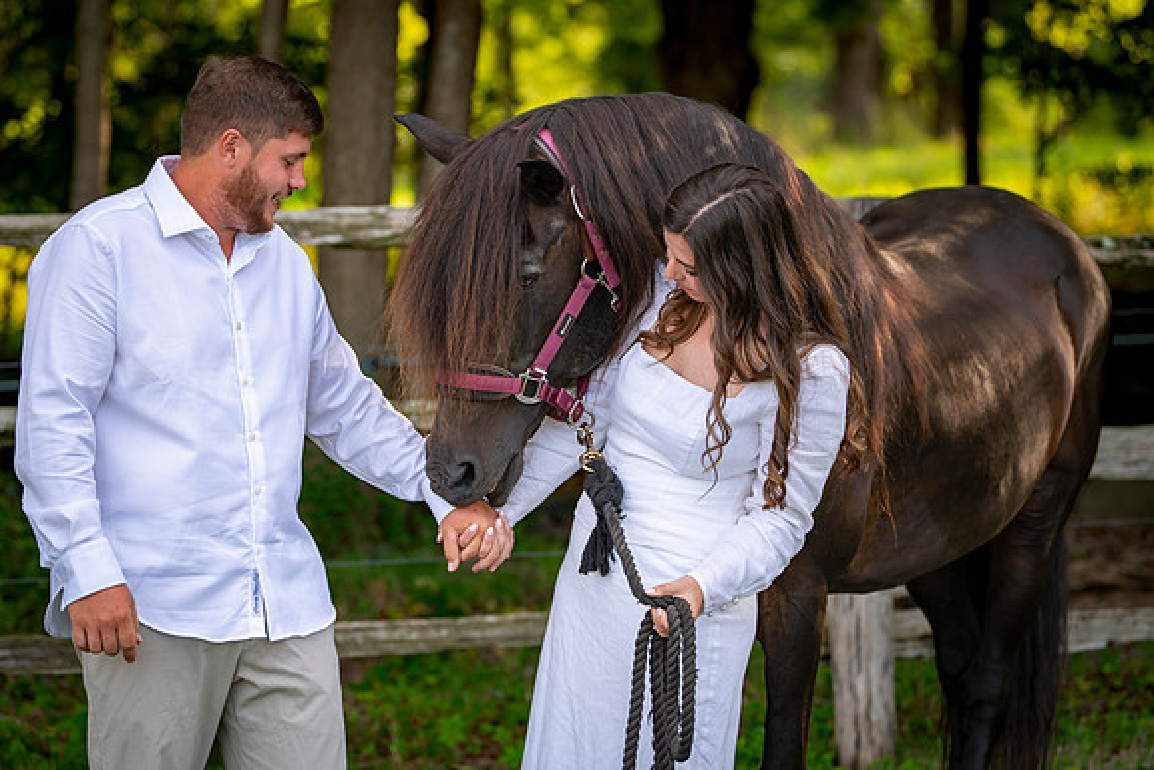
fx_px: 4073
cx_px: 576
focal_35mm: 127
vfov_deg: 10.8
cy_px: 384
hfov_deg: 16.1
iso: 200
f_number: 3.5
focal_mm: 122
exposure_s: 1/800
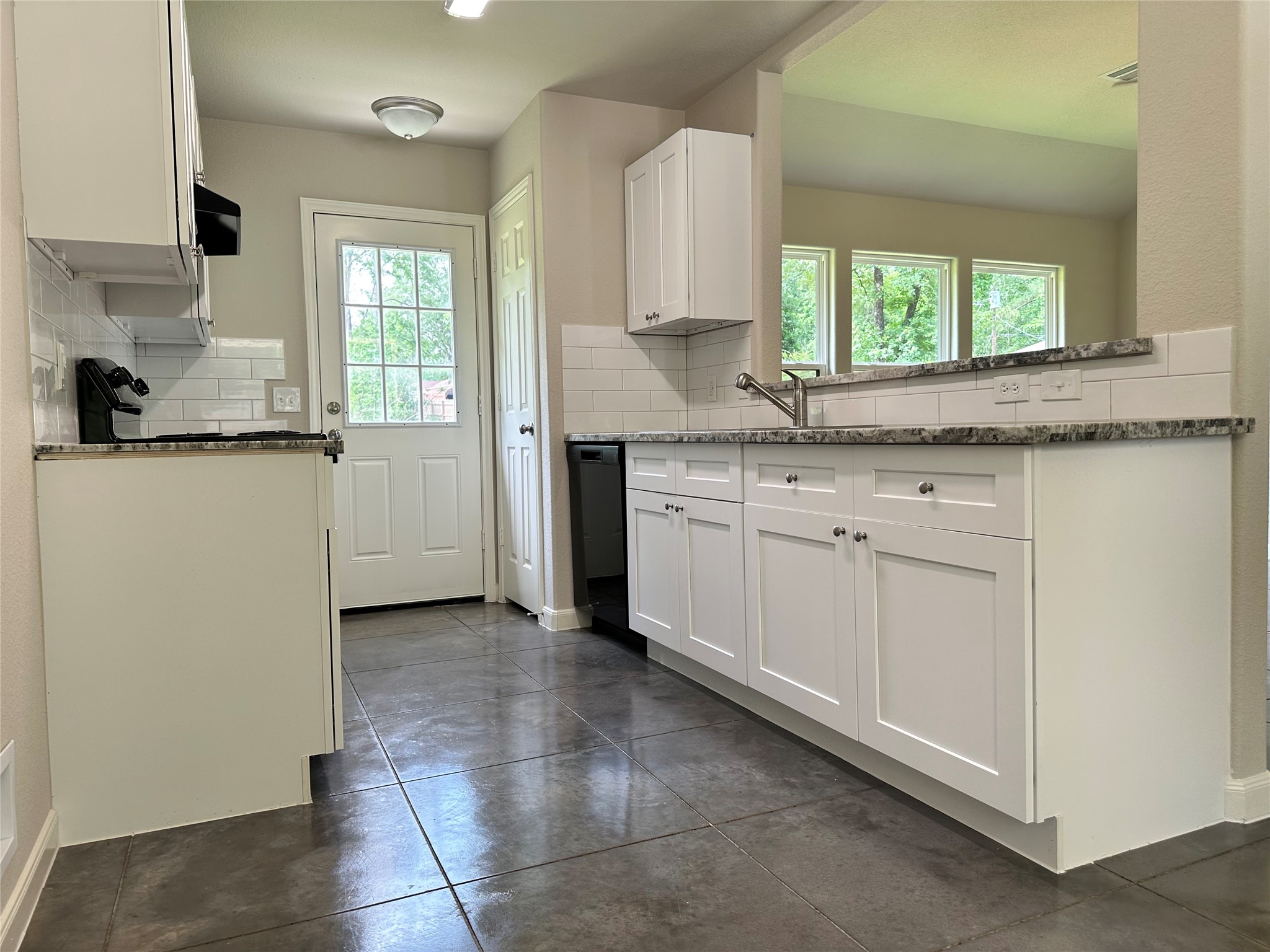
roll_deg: +1.6
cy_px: 476
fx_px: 881
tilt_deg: -0.8
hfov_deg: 71.6
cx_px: 635
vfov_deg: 56.8
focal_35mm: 24
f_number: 1.78
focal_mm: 6.86
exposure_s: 1/120
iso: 100
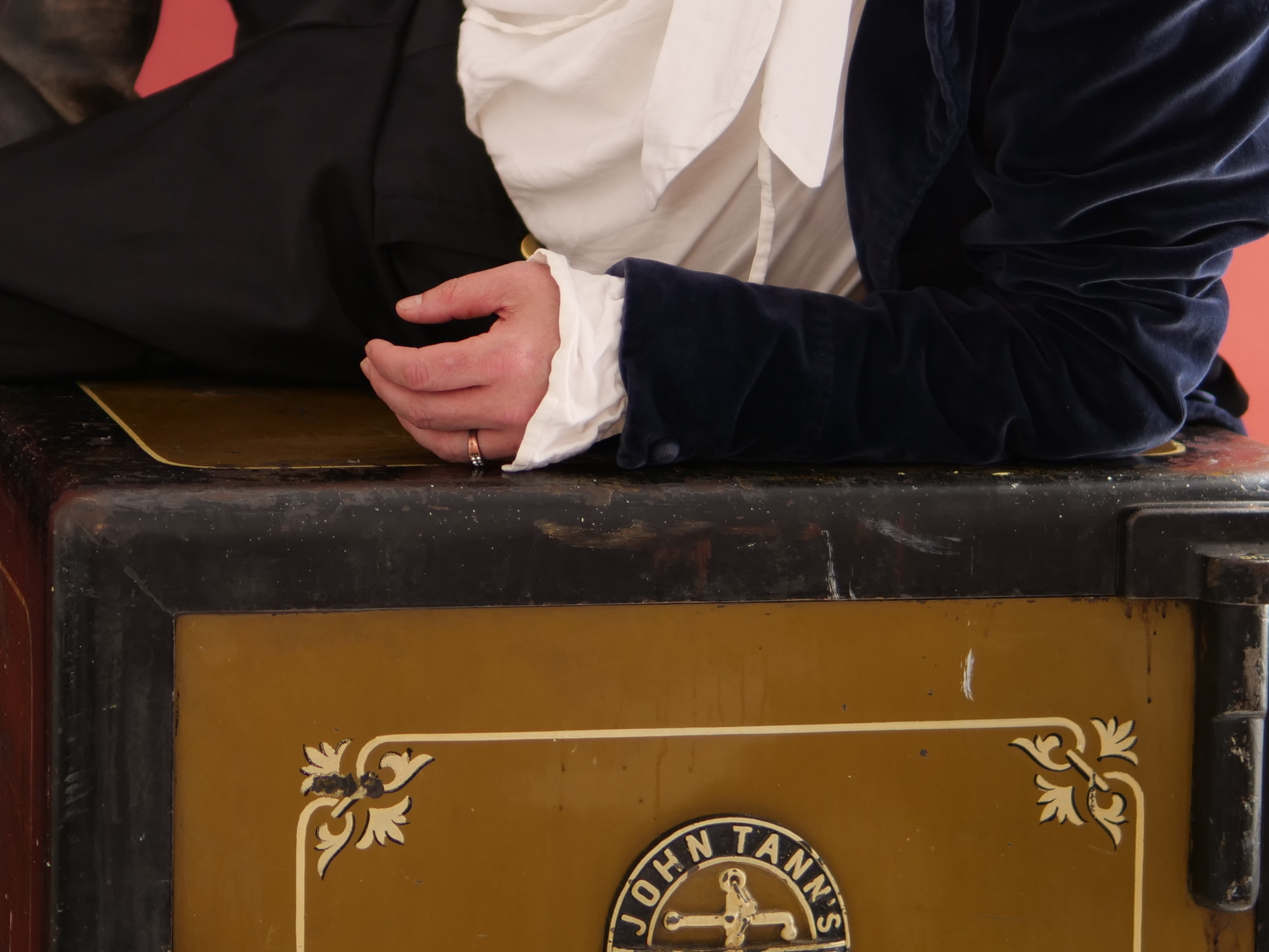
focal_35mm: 115
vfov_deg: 12.8
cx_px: 314
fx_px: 4216
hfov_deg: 17.0
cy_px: 118
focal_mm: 30
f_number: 1.4
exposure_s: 1/320
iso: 200
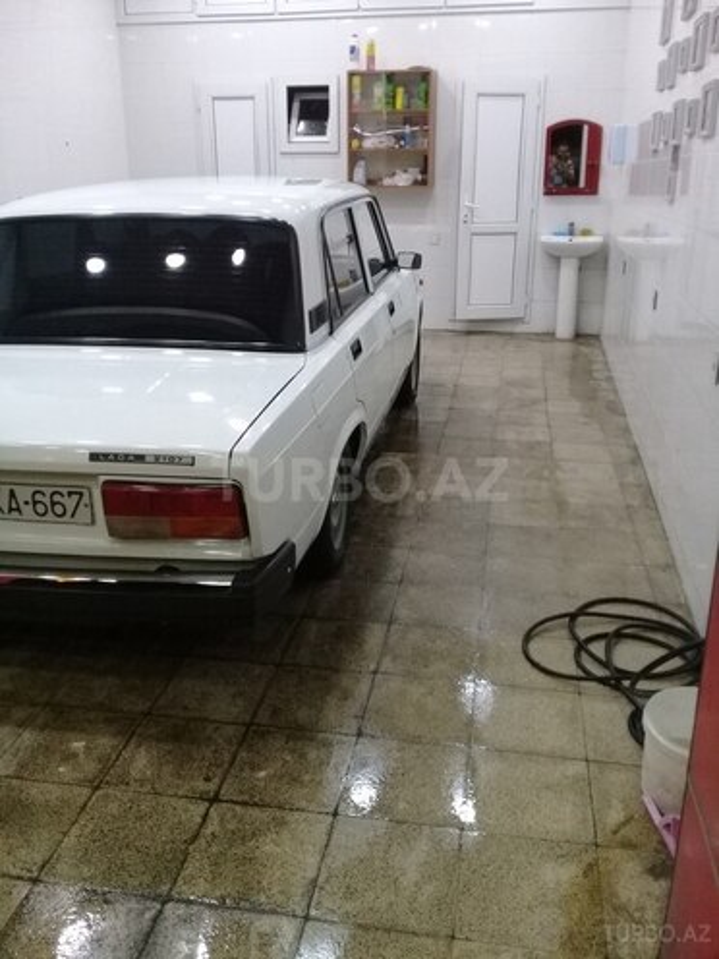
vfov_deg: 58.4
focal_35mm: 31
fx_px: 859
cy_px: 480
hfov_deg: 45.4
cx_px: 360
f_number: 2.2
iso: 200
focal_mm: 3.3
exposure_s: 1/33
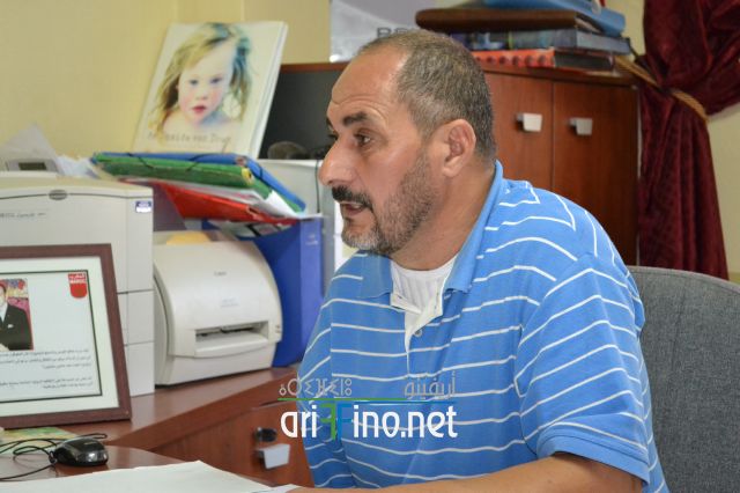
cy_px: 246
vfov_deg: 16.5
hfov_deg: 24.6
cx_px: 370
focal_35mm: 82
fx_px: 1695
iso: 3200
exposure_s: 1/60
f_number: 5.6
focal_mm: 55
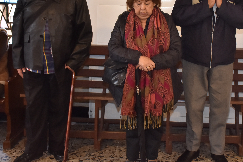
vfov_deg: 23.3
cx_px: 152
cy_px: 51
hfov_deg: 34.3
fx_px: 392
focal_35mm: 58
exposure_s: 1/100
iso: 1000
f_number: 4
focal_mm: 24
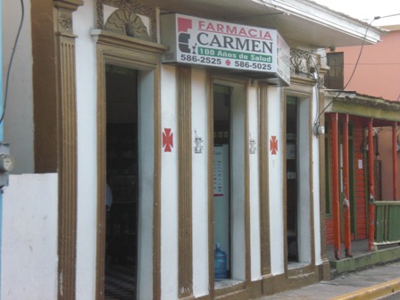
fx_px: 1005
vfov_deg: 17.0
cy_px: 150
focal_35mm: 87
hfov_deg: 22.5
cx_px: 200
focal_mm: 14.49
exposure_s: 1/125
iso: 200
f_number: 5
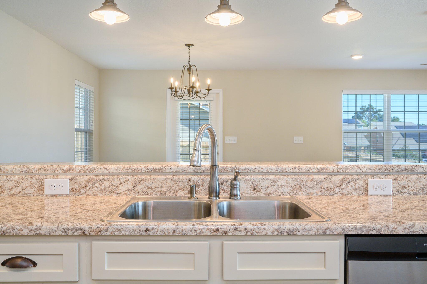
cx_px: 214
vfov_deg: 43.5
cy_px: 142
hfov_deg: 62.0
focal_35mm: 30
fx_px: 356
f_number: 9
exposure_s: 1/30
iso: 320
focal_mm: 30
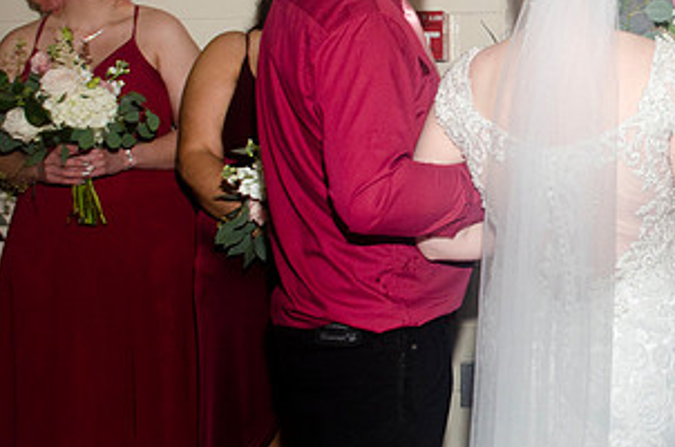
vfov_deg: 18.0
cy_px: 116
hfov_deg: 25.9
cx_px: 644
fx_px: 1403
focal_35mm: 75
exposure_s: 1/80
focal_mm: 26
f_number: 3.8
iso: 400
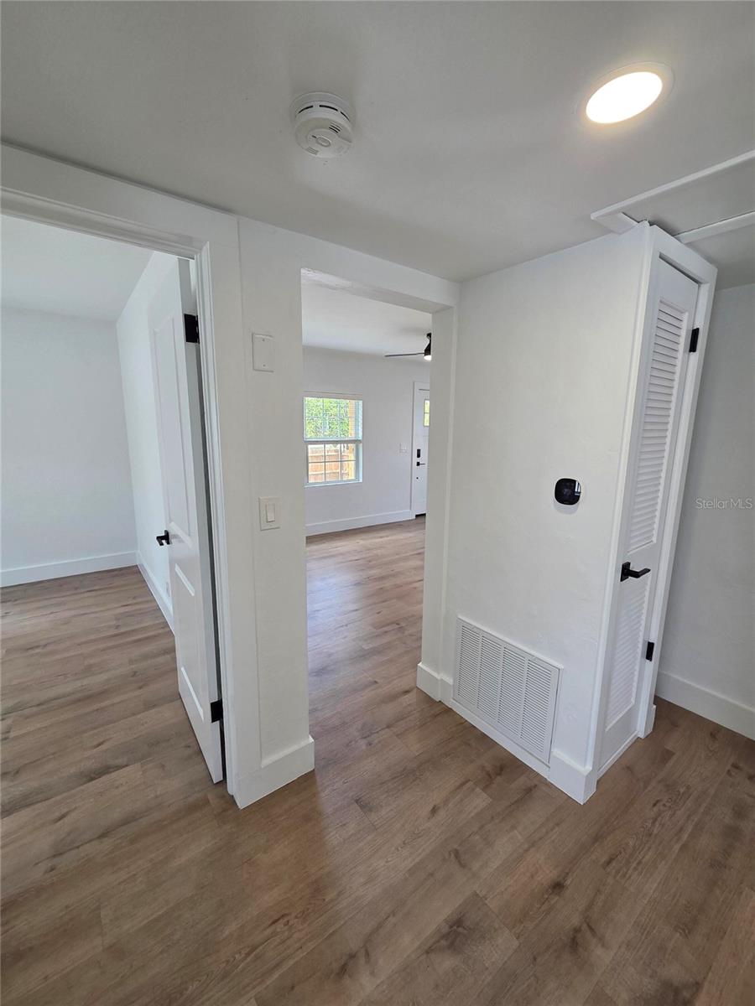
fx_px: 378
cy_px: 503
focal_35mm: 13
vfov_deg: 106.2
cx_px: 378
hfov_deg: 89.9
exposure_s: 1/120
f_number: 2.2
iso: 125
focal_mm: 2.2
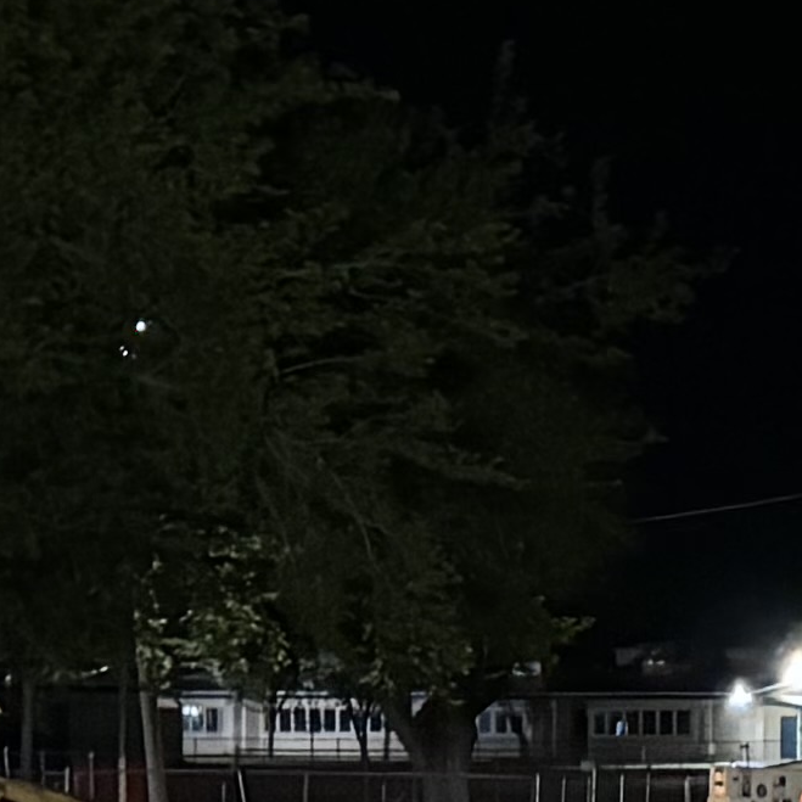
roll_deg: -0.4
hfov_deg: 9.0
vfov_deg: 9.4
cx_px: 1591
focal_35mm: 184
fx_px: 4823
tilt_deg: -1.6
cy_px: 899
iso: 800
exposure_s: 1/30
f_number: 1.78
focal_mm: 6.86
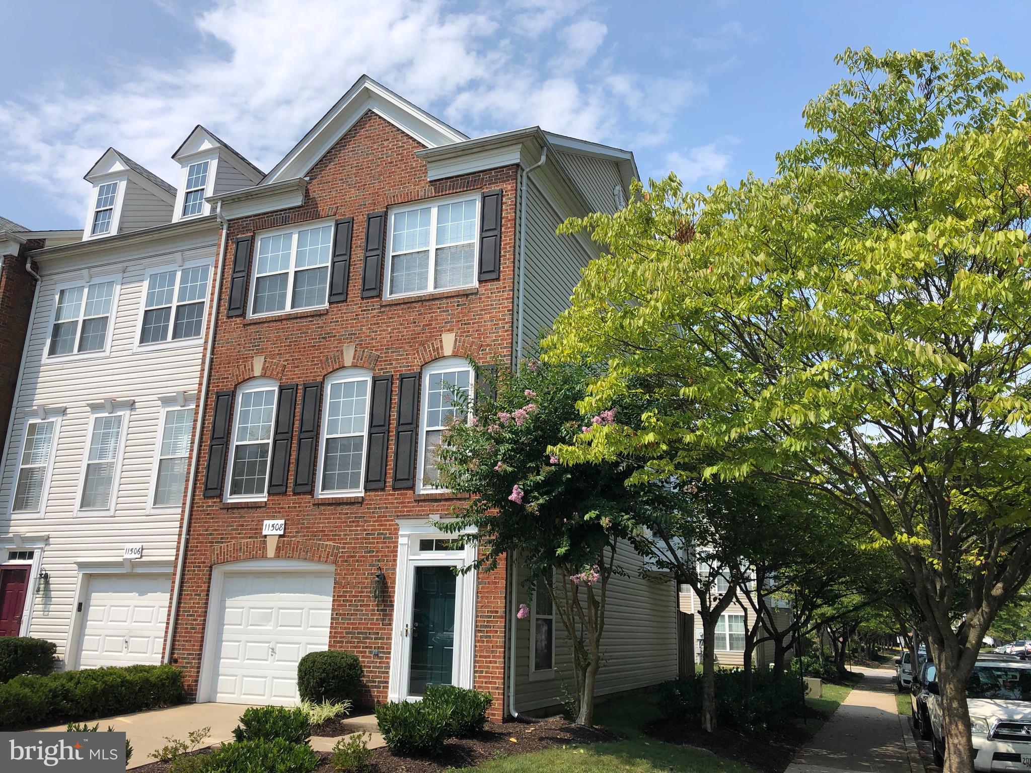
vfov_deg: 49.7
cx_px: 516
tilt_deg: +15.9
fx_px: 834
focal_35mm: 28
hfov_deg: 63.4
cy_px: 386
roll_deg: -0.5
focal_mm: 3.99
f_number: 1.8
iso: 20
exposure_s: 1/2208
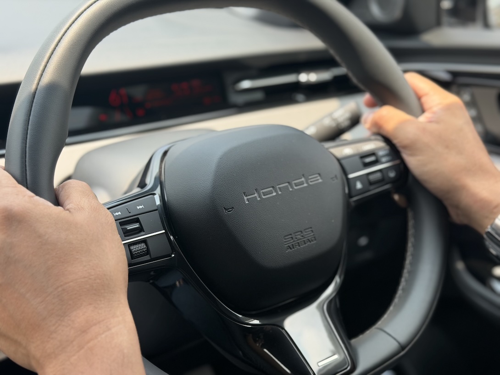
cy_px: 188
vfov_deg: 30.3
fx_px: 693
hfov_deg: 39.6
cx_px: 250
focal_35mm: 48
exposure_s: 1/202
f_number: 1.78
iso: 64
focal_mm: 6.76
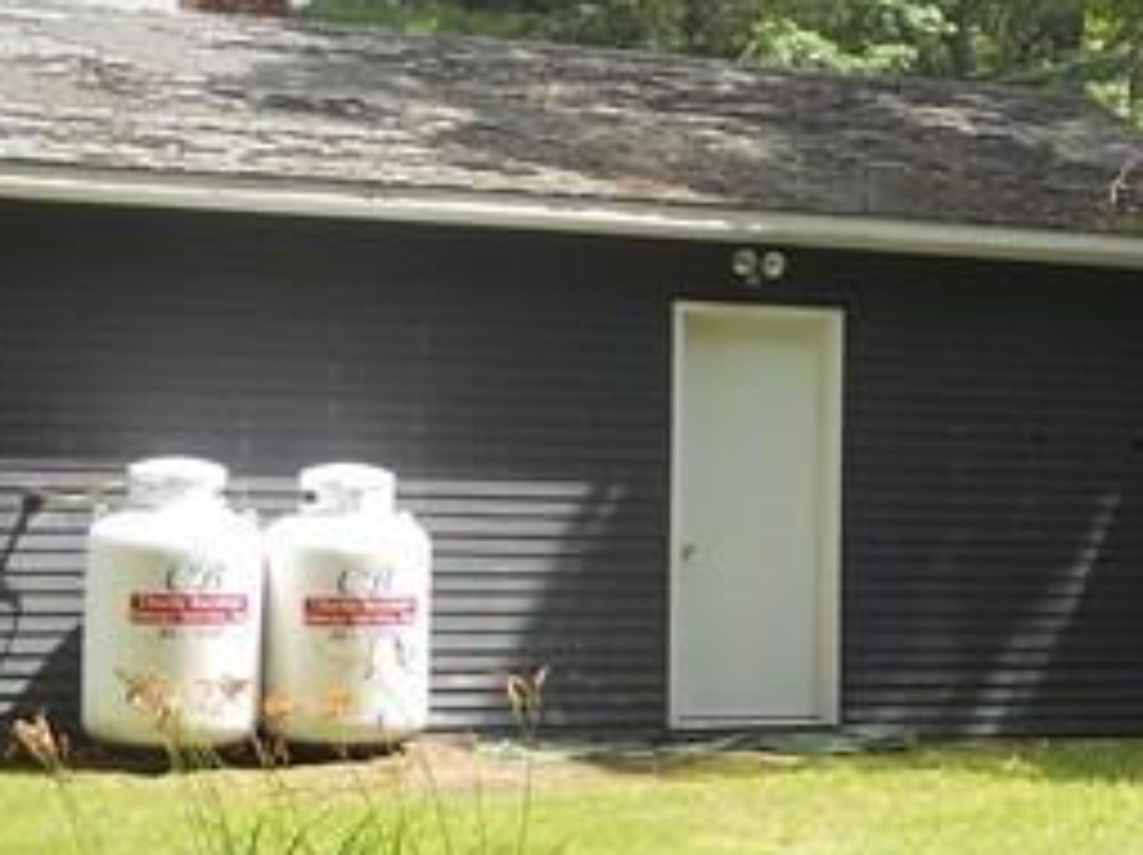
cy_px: 392
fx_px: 3596
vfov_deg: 13.6
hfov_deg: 17.0
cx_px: 1480
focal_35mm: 109
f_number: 3.2
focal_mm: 4.9
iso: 80
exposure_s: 1/320
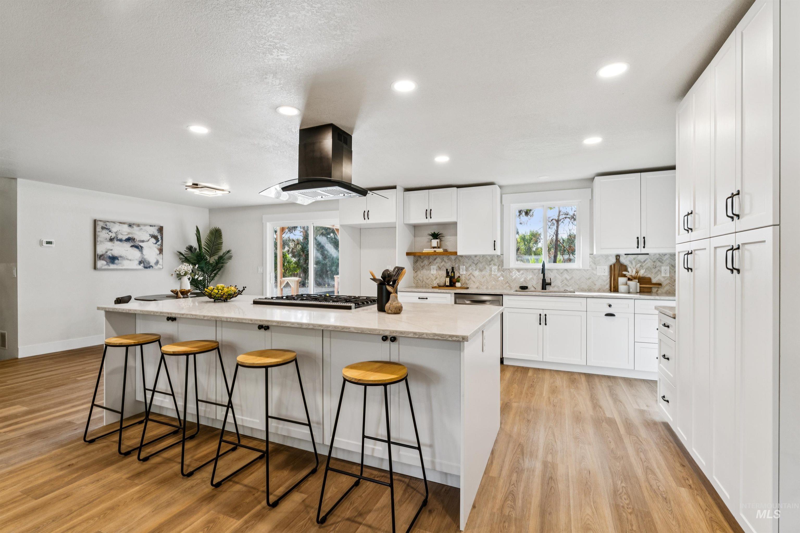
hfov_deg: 95.0
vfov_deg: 72.1
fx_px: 367
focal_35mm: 16
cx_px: 400
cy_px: 266
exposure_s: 1/10
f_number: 13
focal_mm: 16.5
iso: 400
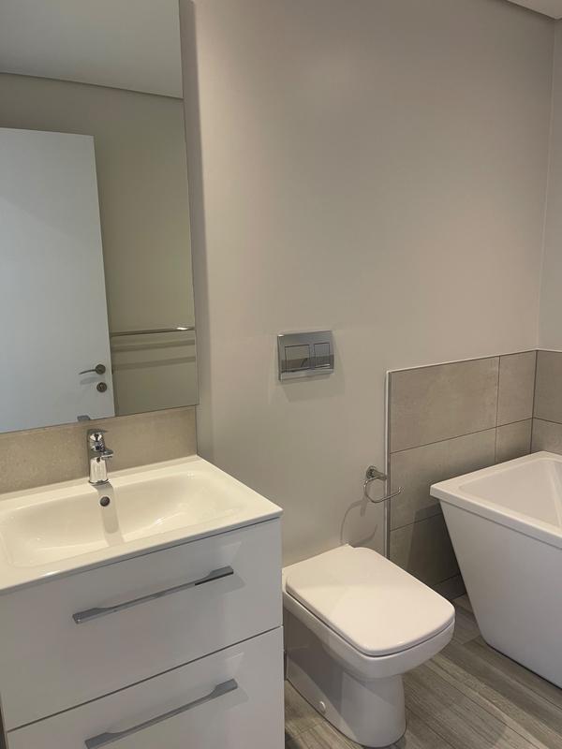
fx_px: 541
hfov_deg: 54.9
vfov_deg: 69.4
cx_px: 281
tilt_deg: -10.2
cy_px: 374
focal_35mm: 25
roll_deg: +2.1
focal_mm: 5.1
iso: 80
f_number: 1.6
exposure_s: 1/50
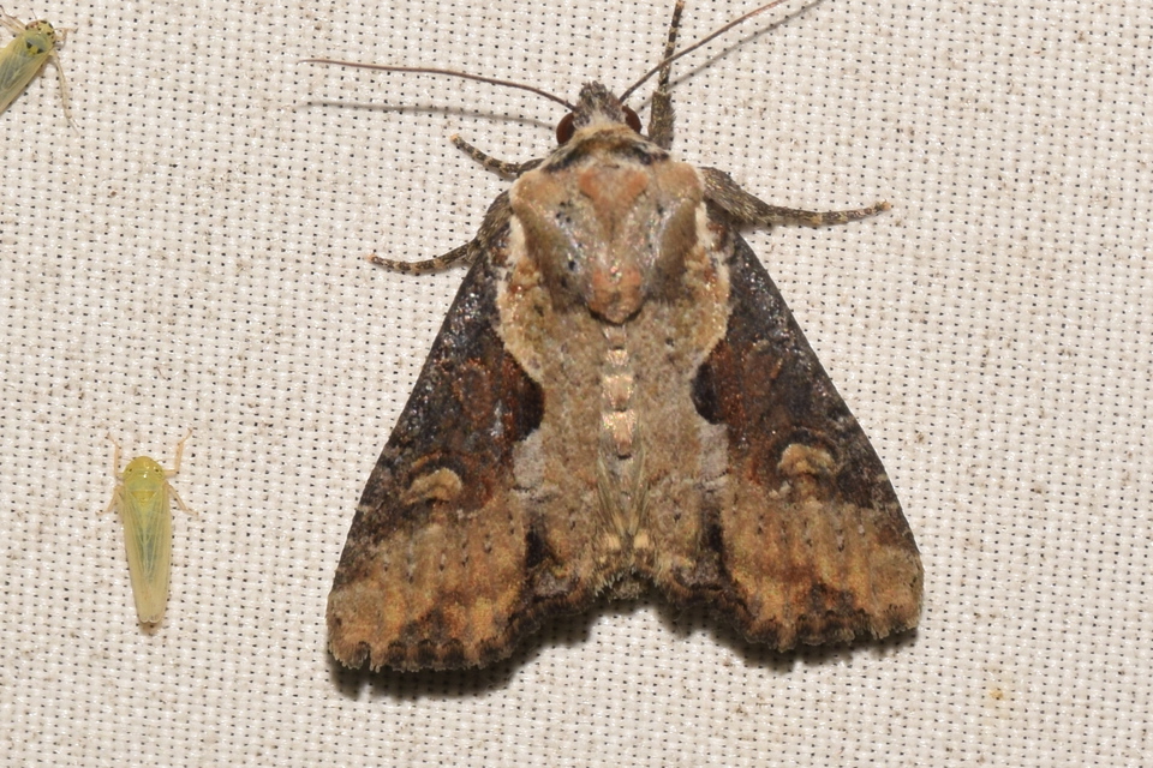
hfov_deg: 9.8
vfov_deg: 6.5
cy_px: 384
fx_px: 6725
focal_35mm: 210
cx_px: 576
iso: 125
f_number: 14
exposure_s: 1/160
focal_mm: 140
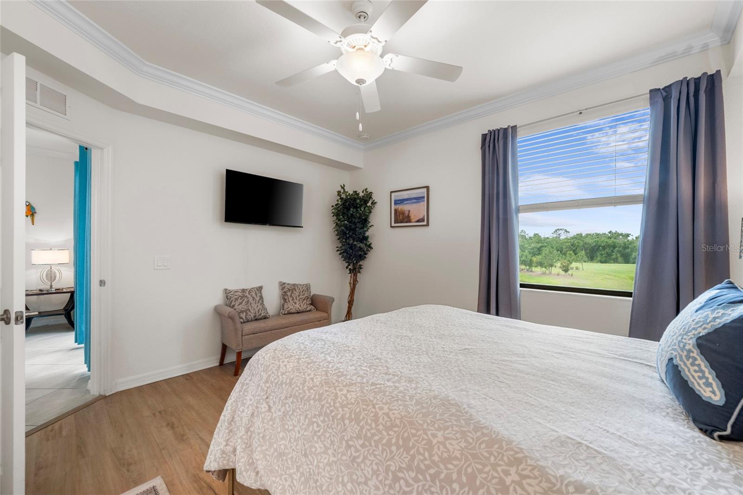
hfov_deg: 104.3
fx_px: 289
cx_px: 372
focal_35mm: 14
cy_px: 248
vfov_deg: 81.2
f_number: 8
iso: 800
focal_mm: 14
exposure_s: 1/640
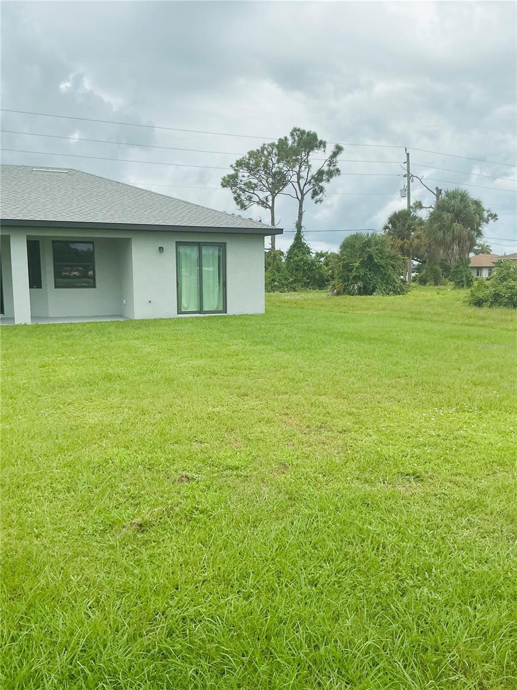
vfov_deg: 61.7
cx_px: 258
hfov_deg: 48.2
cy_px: 345
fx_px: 577
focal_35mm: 29
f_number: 1.8
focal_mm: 3
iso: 25
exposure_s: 1/1221
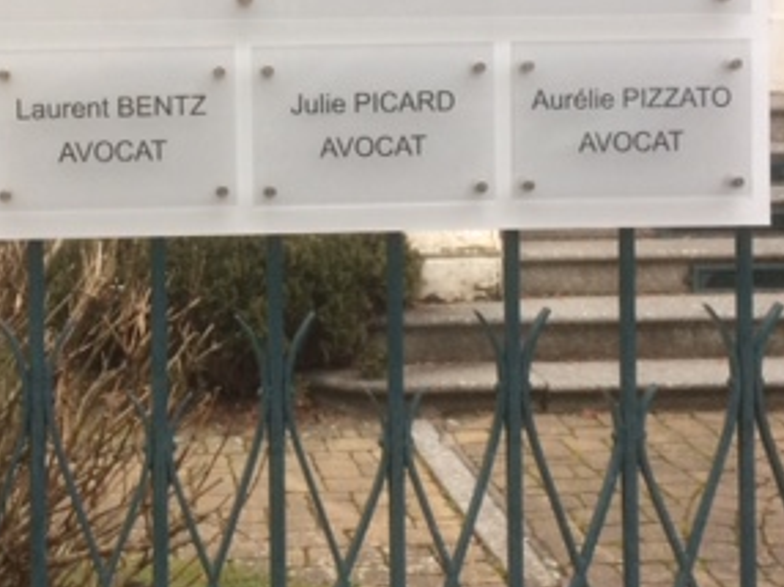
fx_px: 1471
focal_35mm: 65
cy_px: 74
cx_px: 230
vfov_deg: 22.1
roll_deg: +0.9
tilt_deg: -3.3
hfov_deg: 29.5
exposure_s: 1/33
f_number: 2.2
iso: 50
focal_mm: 4.15
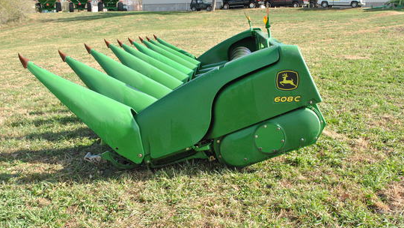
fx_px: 407
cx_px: 202
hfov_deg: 52.8
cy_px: 109
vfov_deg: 31.2
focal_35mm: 38
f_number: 8
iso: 800
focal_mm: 24
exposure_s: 1/640
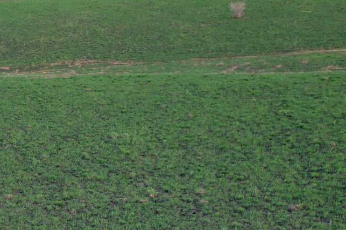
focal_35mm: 76
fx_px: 730
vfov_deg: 17.5
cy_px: 233
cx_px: -215
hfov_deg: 21.1
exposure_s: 1/50
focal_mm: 8.38
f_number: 2.8
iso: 100
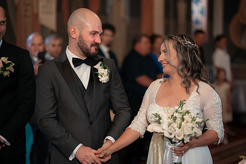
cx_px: 123
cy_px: 82
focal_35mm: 85
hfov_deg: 23.9
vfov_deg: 16.1
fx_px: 580
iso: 1600
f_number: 2
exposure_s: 1/200
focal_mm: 85
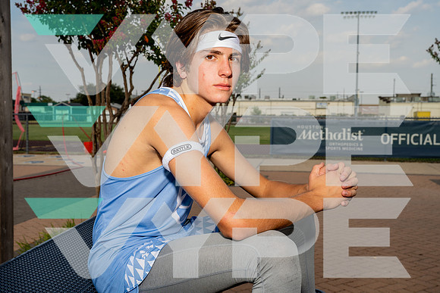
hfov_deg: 45.5
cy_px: 146
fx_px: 525
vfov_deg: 31.2
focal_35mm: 43
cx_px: 216
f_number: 8
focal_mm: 39
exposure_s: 1/250
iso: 125
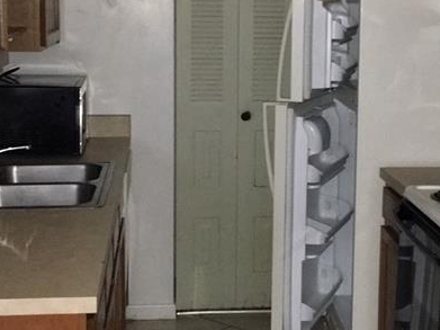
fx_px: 966
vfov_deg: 19.3
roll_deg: -0.5
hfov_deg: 25.6
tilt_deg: -7.7
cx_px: 285
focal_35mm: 76
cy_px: 123
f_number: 2.2
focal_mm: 4.15
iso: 320
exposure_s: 1/16
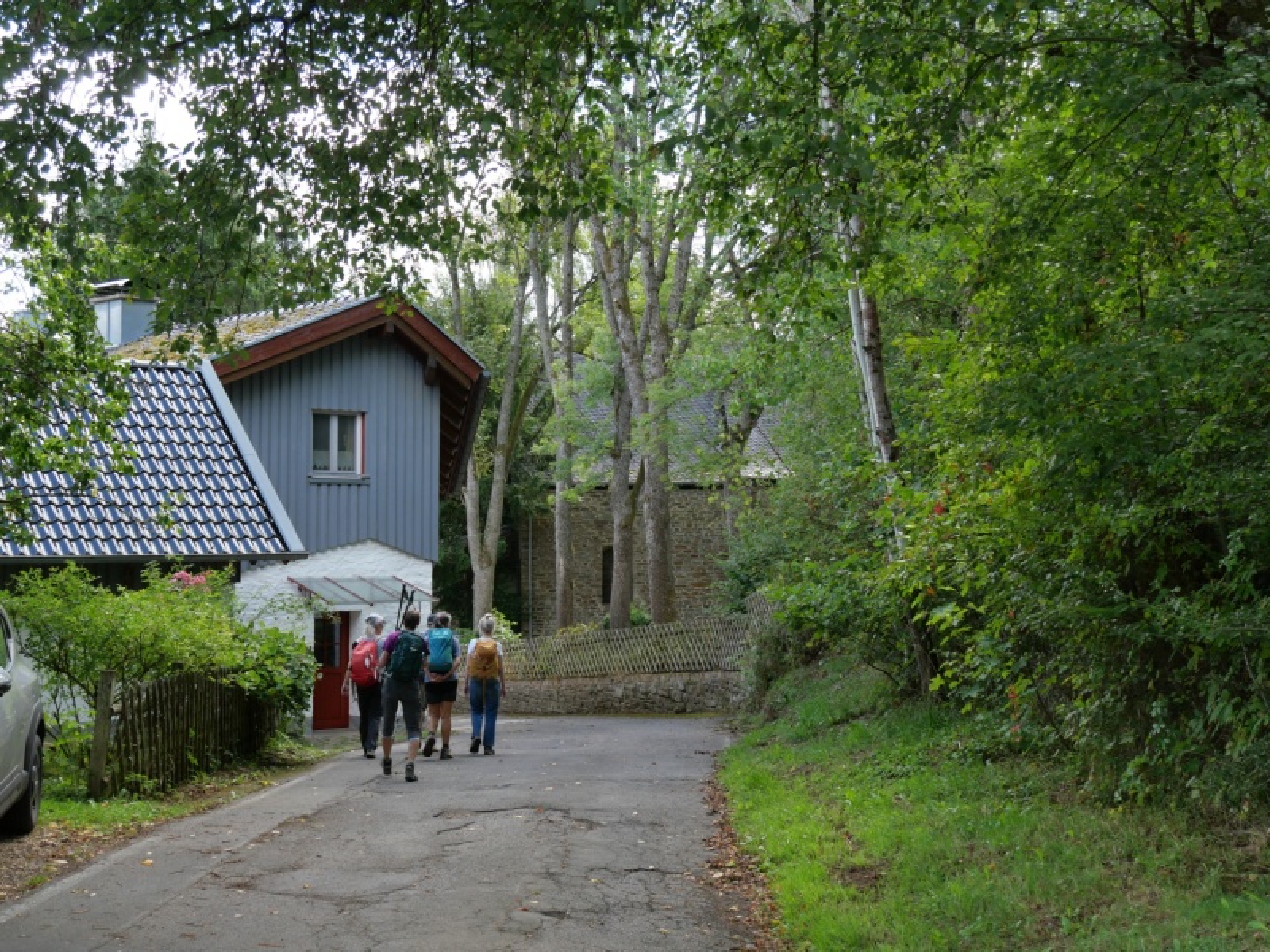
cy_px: 476
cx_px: 635
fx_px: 1761
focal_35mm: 48
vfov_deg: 30.3
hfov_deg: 39.7
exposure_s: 1/125
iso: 200
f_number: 5
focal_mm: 24
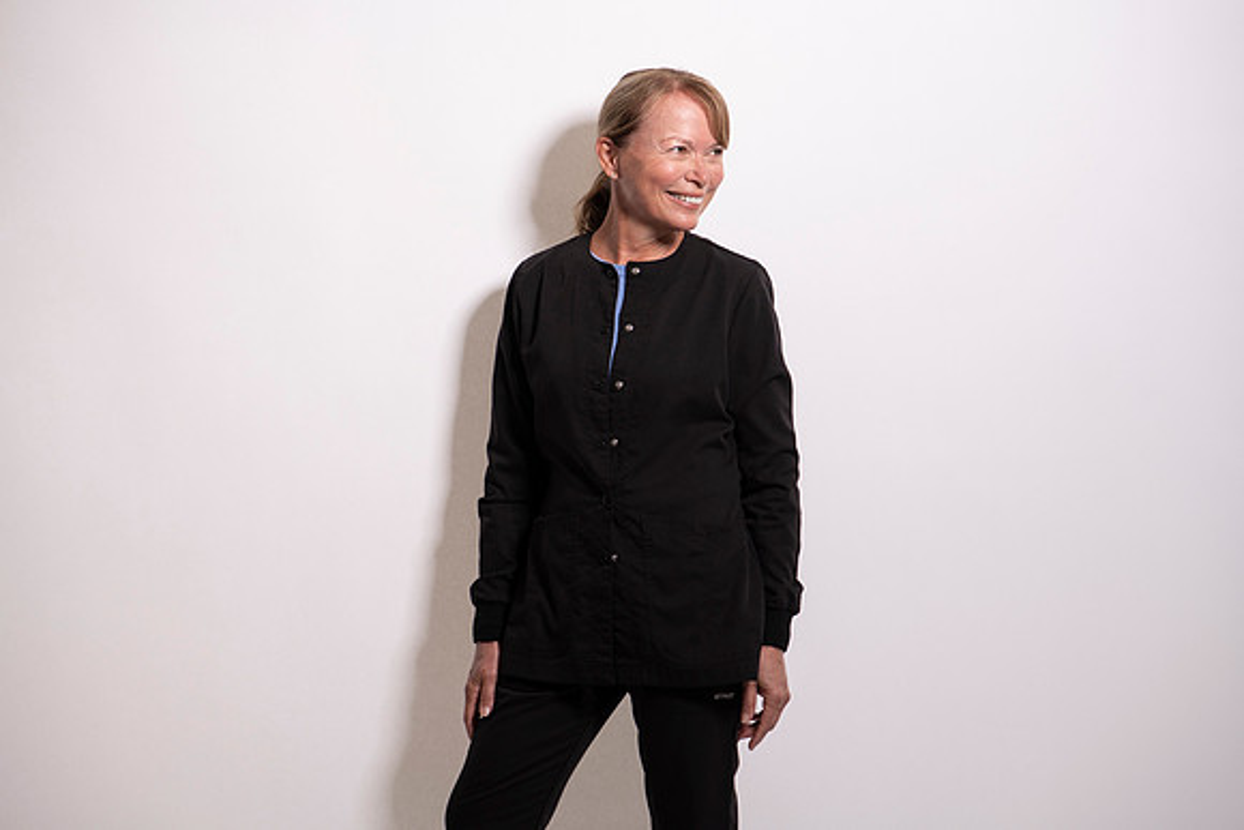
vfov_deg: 13.0
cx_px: 622
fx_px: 3629
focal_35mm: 105
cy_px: 415
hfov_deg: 19.5
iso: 64
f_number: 6.3
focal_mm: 105
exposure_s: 1/160
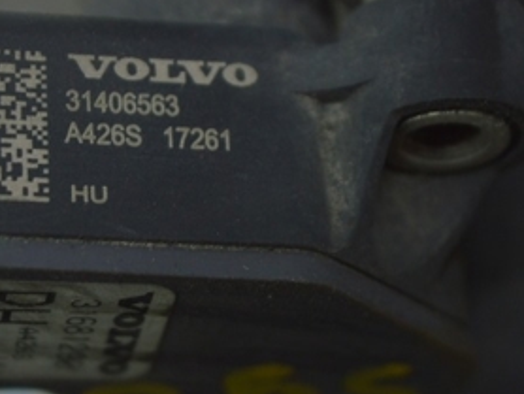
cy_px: 133
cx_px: 83
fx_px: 2759
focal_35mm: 182
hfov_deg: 10.8
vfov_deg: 8.2
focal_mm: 55
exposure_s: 1/40
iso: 400
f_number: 5.6
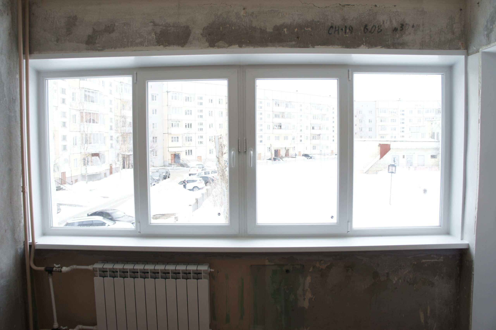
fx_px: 372
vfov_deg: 47.9
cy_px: 165
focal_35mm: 27
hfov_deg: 67.4
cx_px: 248
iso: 200
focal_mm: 18
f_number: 3.5
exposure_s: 1/80
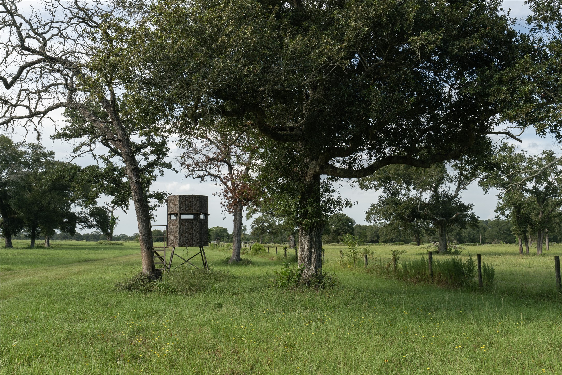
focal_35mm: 36
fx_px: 562
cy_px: 188
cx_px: 281
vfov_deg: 36.9
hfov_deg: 53.1
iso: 200
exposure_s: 1/125
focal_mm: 24
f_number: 11
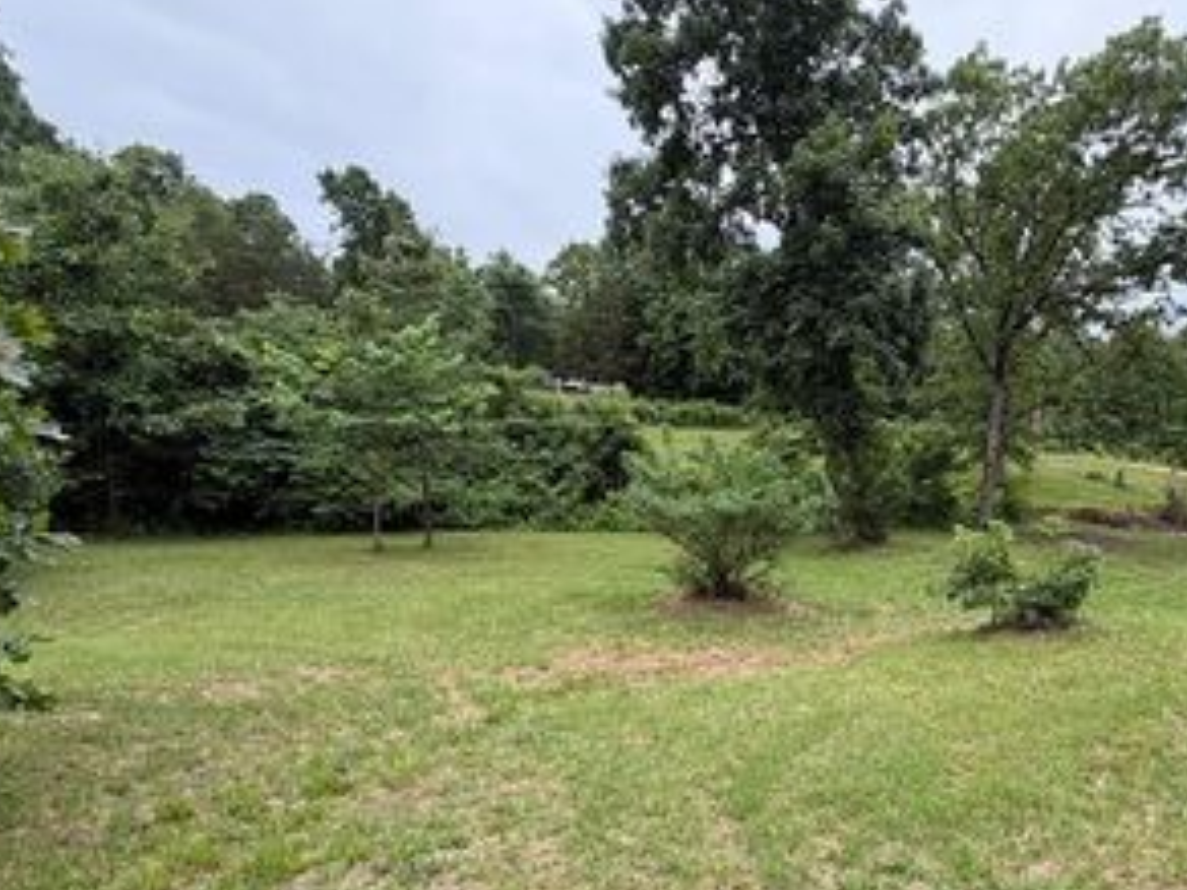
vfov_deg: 56.5
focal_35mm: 24
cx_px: 821
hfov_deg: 68.9
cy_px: 518
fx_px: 823
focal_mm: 2.22
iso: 40
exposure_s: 1/223
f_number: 2.2
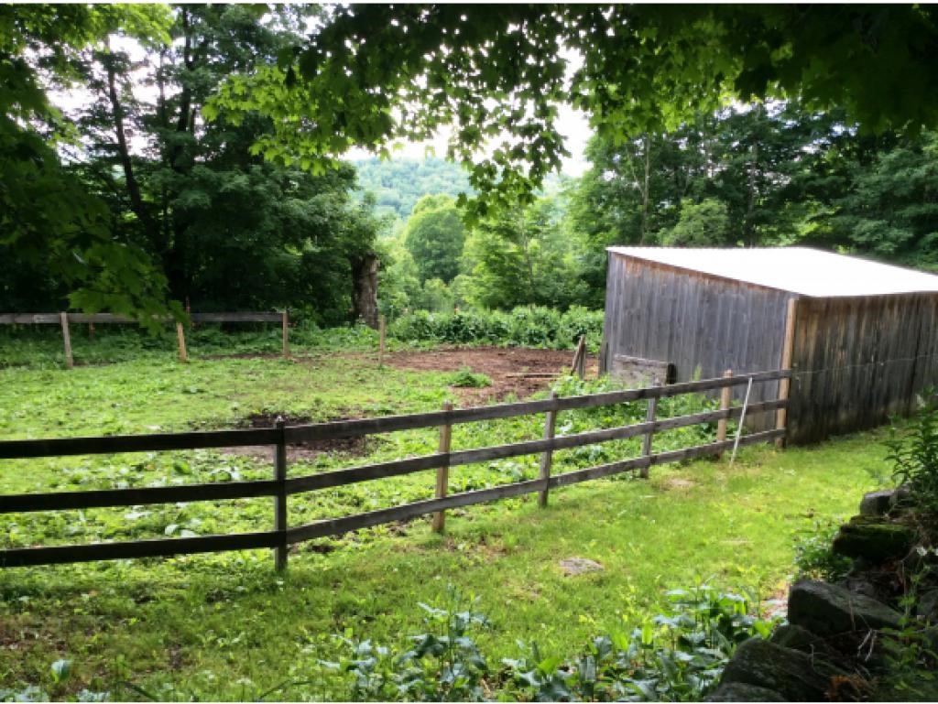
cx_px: 469
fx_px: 868
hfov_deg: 56.8
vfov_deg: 44.2
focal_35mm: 32
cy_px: 352
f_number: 2.4
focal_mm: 3.3
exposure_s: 1/139
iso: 32
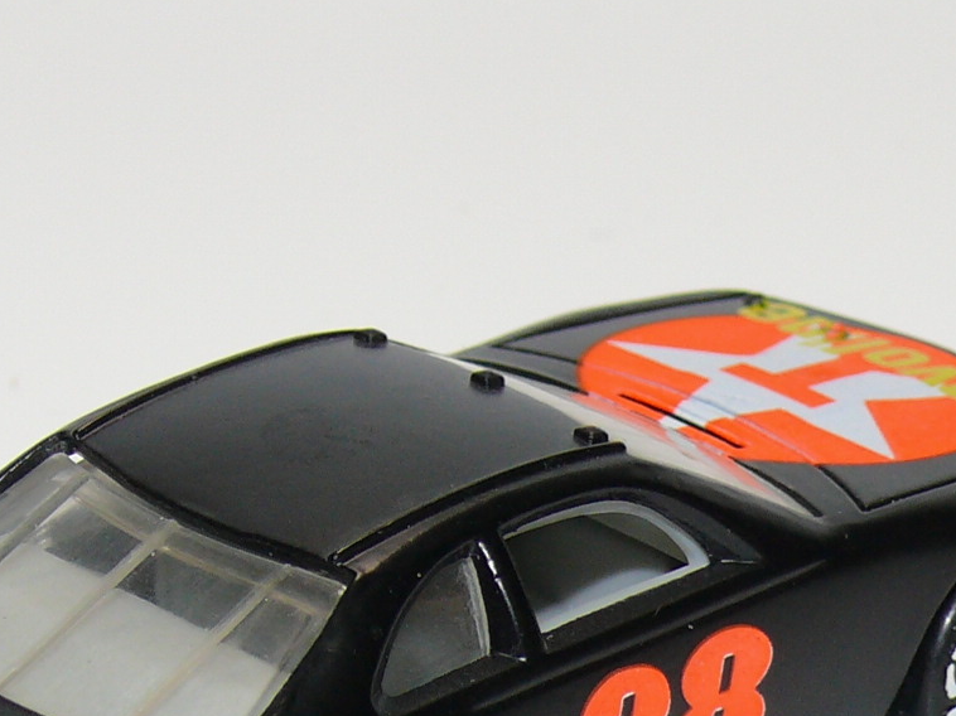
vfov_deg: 6.5
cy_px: 569
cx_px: 481
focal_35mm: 228
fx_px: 6295
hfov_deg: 8.7
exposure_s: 1/30
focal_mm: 13.8
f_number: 4
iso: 100
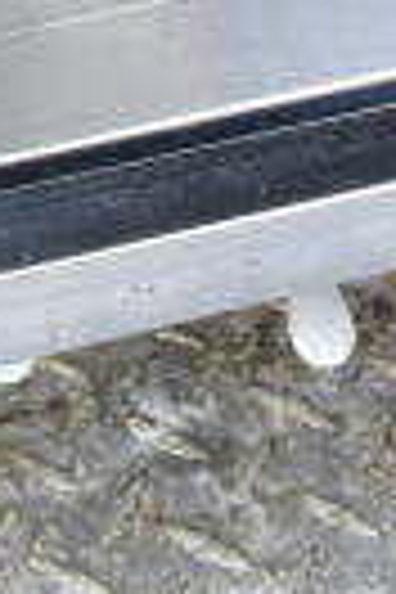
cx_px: 122
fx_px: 3085
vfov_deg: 8.8
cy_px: -1260
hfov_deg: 7.3
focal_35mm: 187
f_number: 3.5
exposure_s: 1/50
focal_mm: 18
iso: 1600
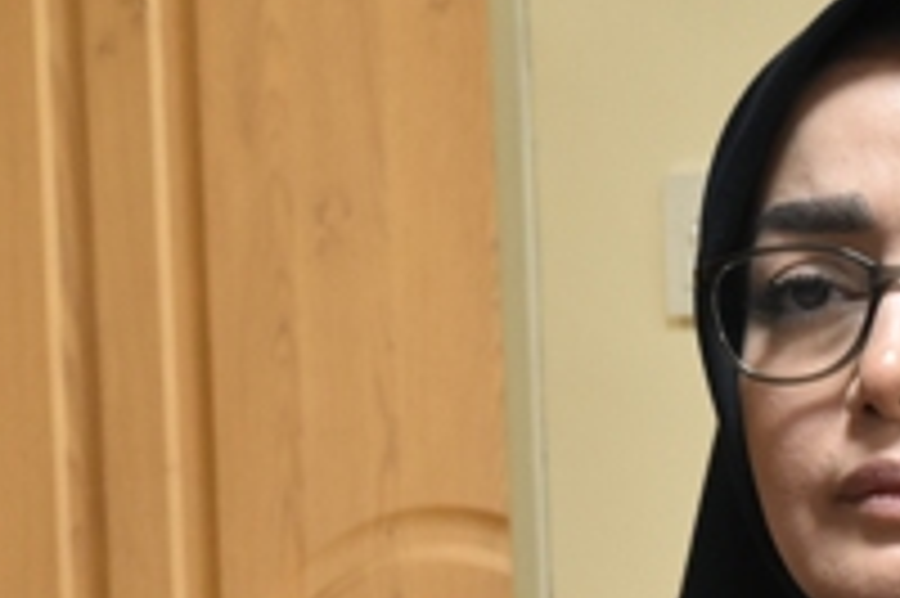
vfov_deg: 4.9
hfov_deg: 7.4
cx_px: 918
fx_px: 6969
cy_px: 692
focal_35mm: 279
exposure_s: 1/13
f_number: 13
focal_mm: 62
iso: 1600
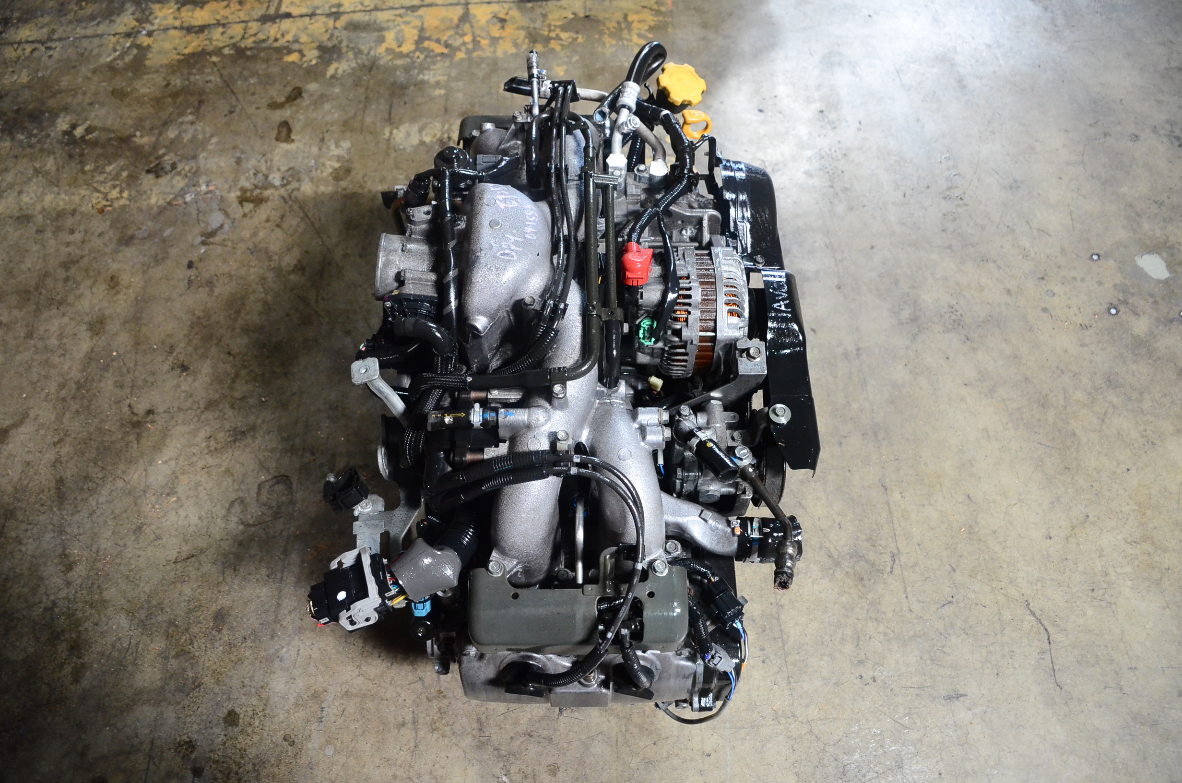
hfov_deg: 67.5
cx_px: 591
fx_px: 885
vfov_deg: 47.7
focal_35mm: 27
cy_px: 392
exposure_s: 1/80
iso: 2500
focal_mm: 18
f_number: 4.5
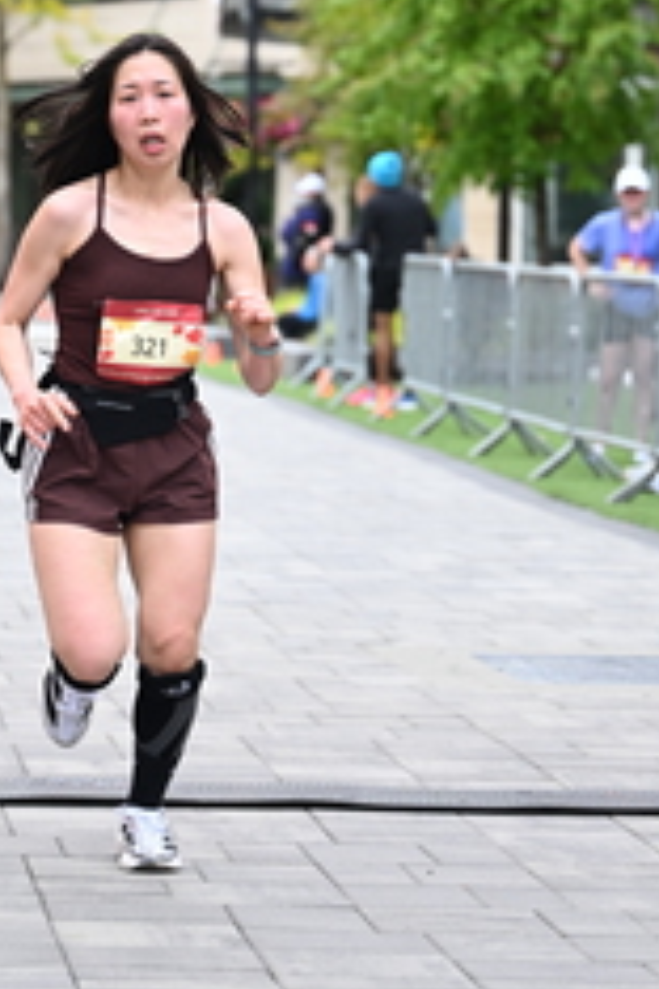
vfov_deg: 11.8
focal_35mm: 174
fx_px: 4777
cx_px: 222
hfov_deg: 7.9
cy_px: 186
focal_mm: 74
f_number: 2.8
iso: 640
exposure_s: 1/2000
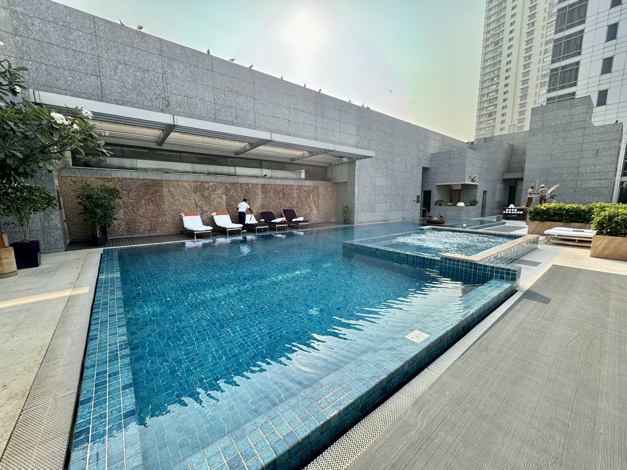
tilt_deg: -8.7
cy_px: 235
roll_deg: -0.6
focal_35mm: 14
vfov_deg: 85.7
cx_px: 314
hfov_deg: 102.1
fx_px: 254
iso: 40
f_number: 2.2
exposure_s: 1/505
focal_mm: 2.22
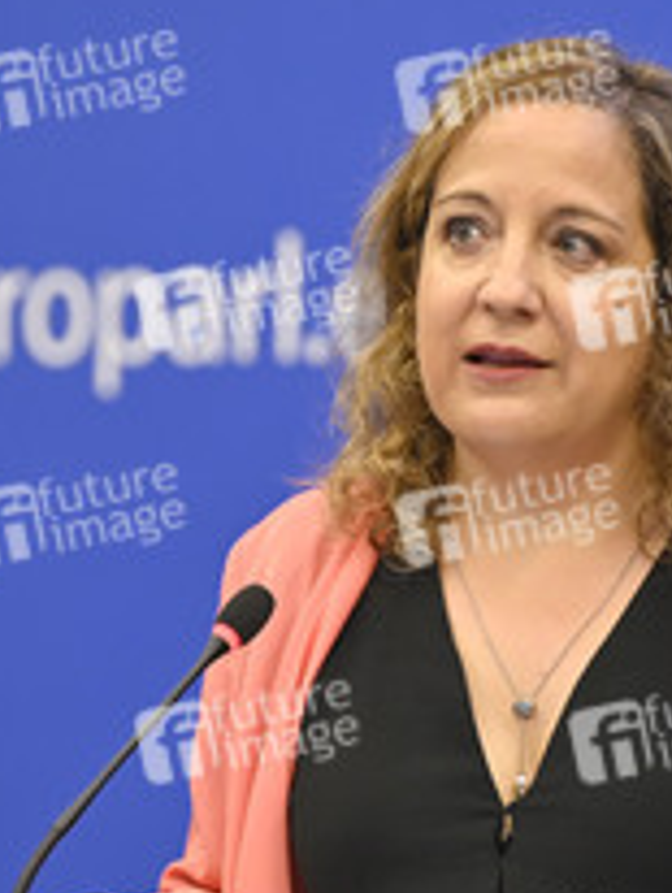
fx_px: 8679
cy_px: 624
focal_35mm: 336
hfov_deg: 4.4
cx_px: 566
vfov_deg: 5.9
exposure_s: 1/320
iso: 1600
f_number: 2.8
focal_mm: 160
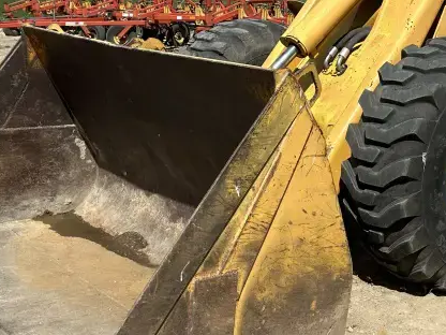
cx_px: 340
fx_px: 773
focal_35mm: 60
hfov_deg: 31.5
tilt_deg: -7.0
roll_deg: -2.2
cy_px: 86
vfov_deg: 24.2
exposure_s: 1/5319
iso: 50
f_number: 1.5
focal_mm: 5.7
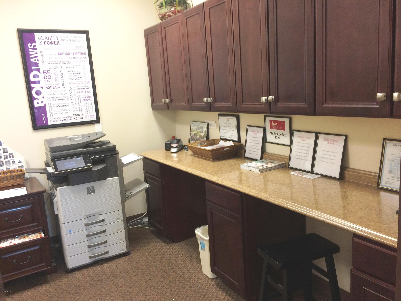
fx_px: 336
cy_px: 150
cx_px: 200
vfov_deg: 48.2
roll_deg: +0.7
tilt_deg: -12.0
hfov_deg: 61.7
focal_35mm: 29
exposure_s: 1/30
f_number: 2.2
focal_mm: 4.15
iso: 125
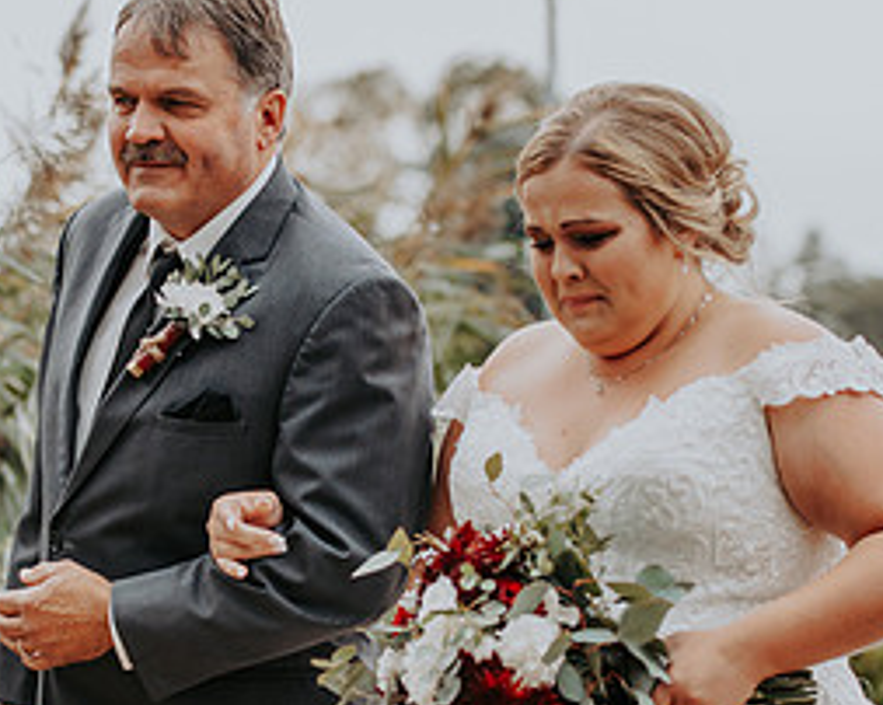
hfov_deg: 11.5
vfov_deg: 9.2
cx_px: 318
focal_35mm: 168
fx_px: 4387
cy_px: 450
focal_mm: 78
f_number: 2.8
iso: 400
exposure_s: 1/1000
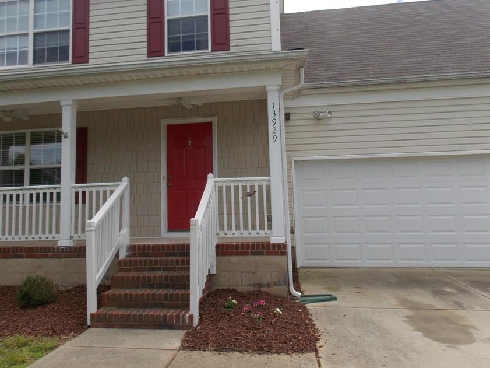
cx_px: 216
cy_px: 177
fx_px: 396
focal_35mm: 28
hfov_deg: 63.2
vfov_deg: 49.7
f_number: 3.1
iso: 80
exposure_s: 1/800
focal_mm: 4
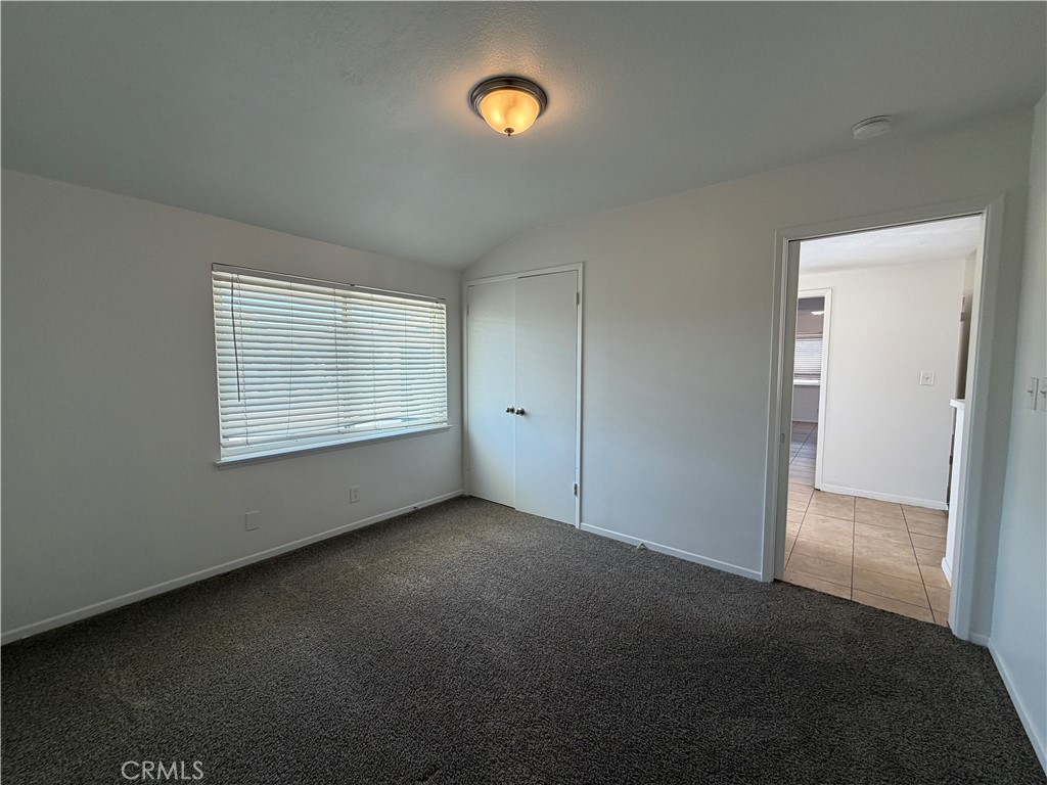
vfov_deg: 85.7
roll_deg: -0.2
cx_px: 524
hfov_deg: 102.1
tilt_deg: -4.1
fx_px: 423
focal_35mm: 14
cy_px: 392
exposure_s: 1/120
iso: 100
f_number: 2.2
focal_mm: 2.22
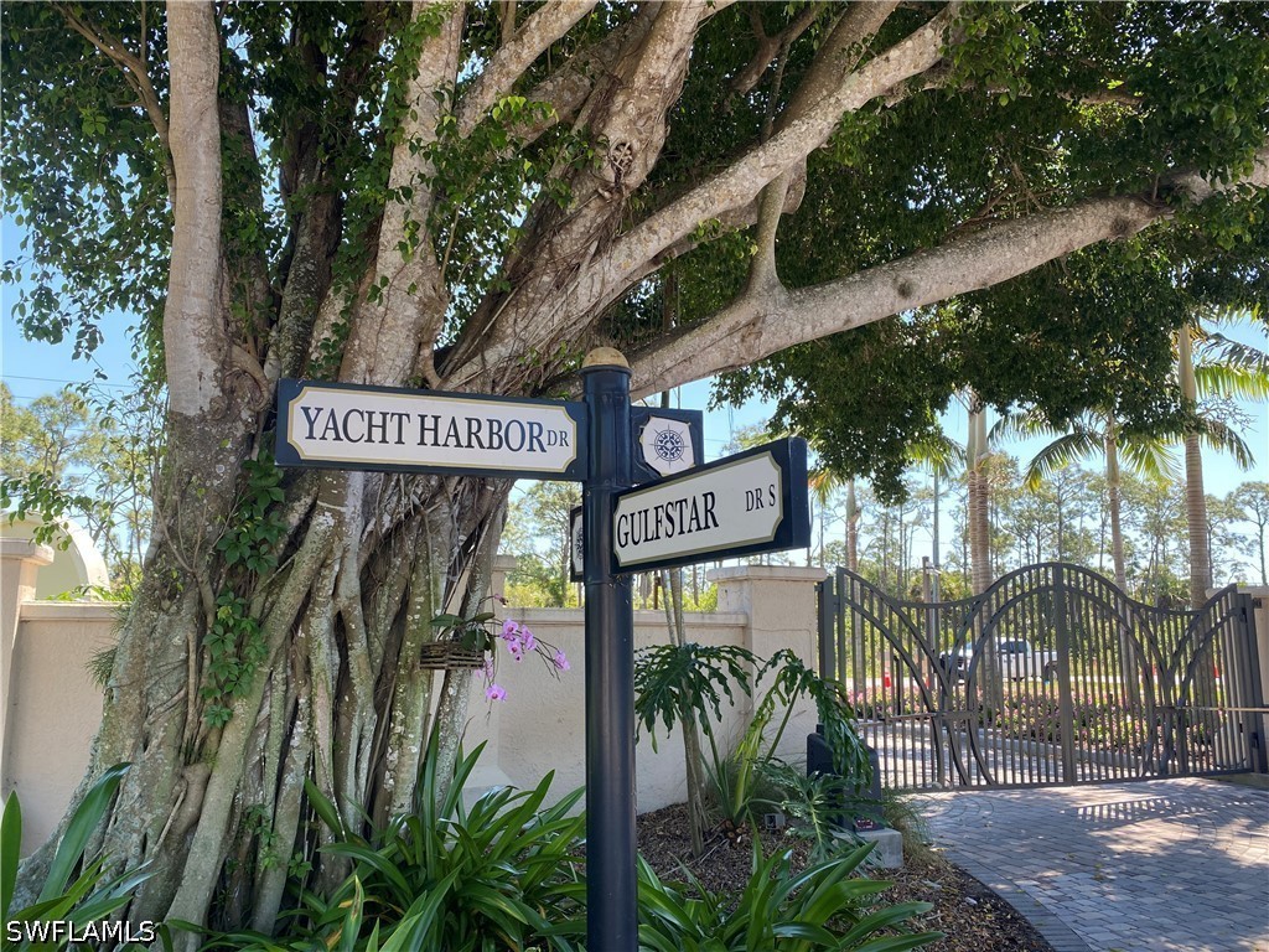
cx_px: 634
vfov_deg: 53.1
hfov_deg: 67.3
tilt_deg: +7.6
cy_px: 476
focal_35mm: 26
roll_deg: -0.9
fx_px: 953
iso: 32
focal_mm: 4.25
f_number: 1.8
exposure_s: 1/385
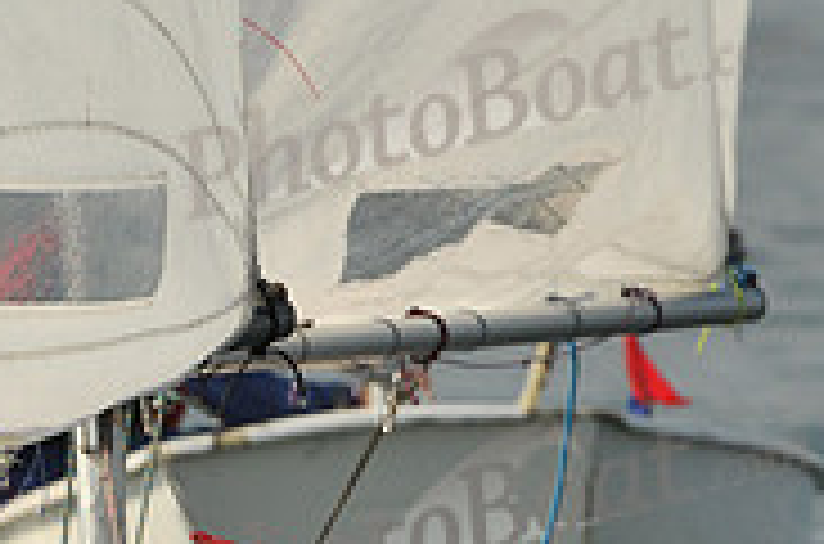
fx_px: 32623
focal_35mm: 1429
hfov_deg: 1.4
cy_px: 812
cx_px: -54
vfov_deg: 1.0
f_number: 10
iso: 200
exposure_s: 1/640
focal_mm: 300
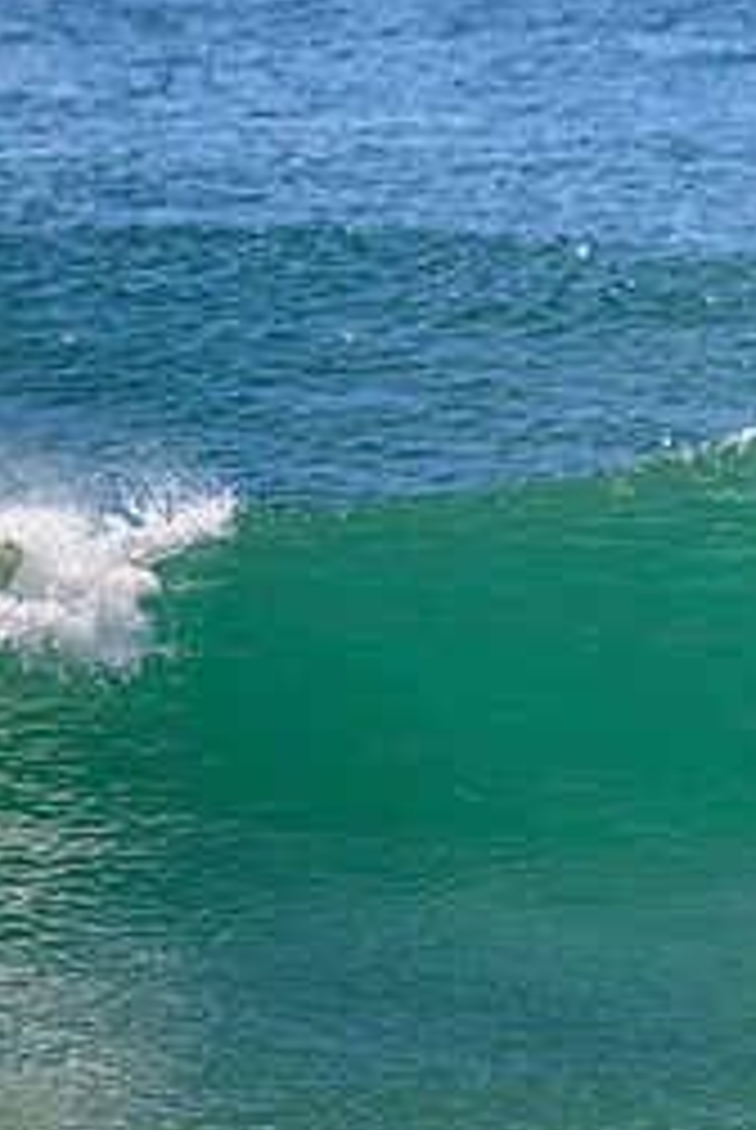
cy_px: 592
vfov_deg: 1.8
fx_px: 36248
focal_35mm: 1154
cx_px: 1292
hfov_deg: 1.2
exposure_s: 1/1600
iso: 1100
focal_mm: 500
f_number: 11
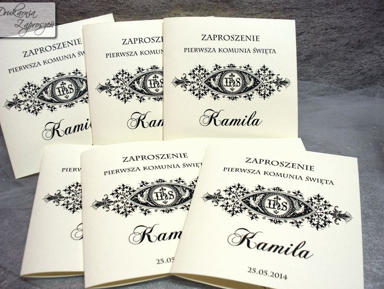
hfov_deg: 50.1
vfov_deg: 38.7
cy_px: 147
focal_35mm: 37
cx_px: 189
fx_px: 411
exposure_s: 1/60
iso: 160
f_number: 2.8
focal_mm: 7.54
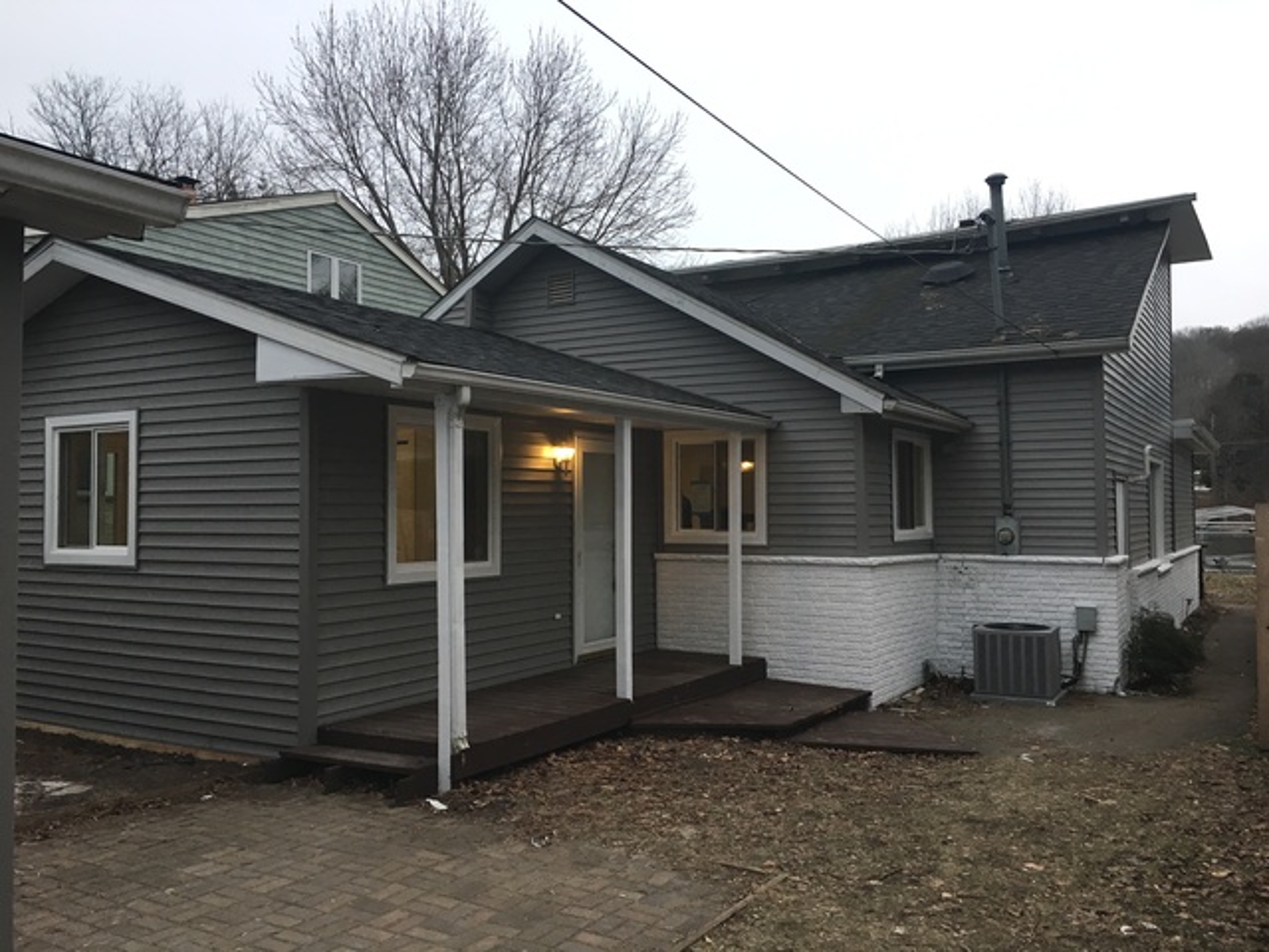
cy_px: 476
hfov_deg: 61.7
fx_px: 1063
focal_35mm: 29
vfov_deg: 48.2
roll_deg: +0.3
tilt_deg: +0.3
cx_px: 634
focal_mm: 4.15
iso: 32
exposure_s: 1/30
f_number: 2.2
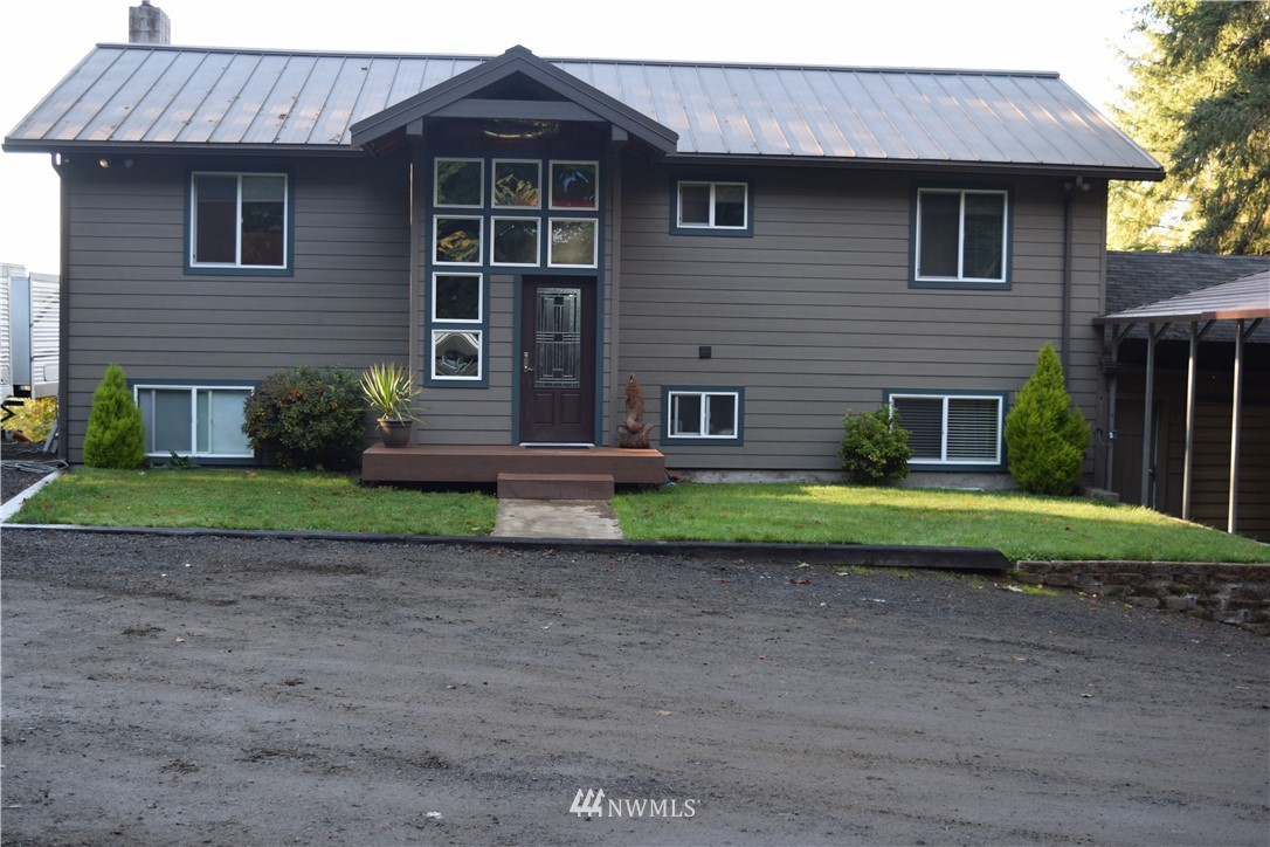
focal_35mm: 42
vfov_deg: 31.9
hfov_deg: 46.4
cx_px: 635
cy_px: 424
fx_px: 1482
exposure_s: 1/100
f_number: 5
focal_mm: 28
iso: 400
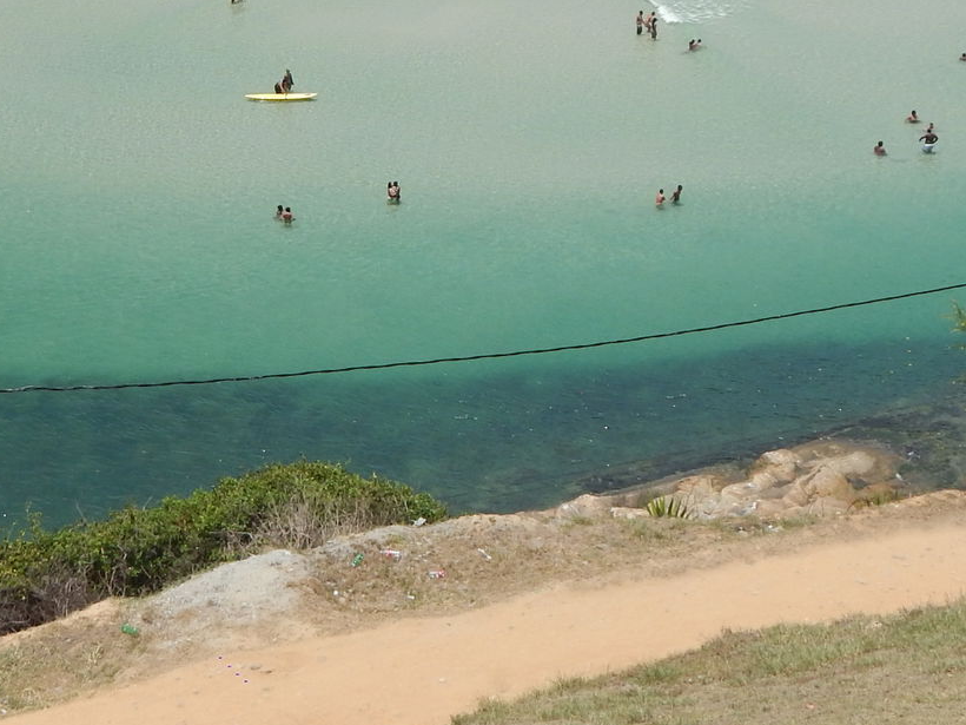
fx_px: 2288
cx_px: 383
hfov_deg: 23.8
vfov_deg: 17.4
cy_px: -50
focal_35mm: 82
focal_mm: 6.1
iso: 125
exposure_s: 1/500
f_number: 6.7
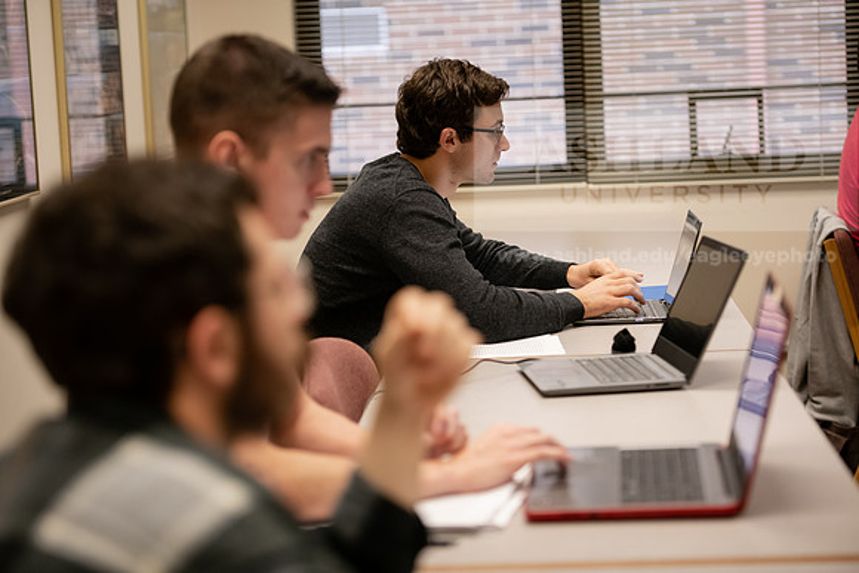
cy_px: 286
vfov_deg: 14.4
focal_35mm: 95
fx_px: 2267
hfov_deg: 21.5
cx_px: 430
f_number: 3.2
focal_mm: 95
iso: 1600
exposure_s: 1/200
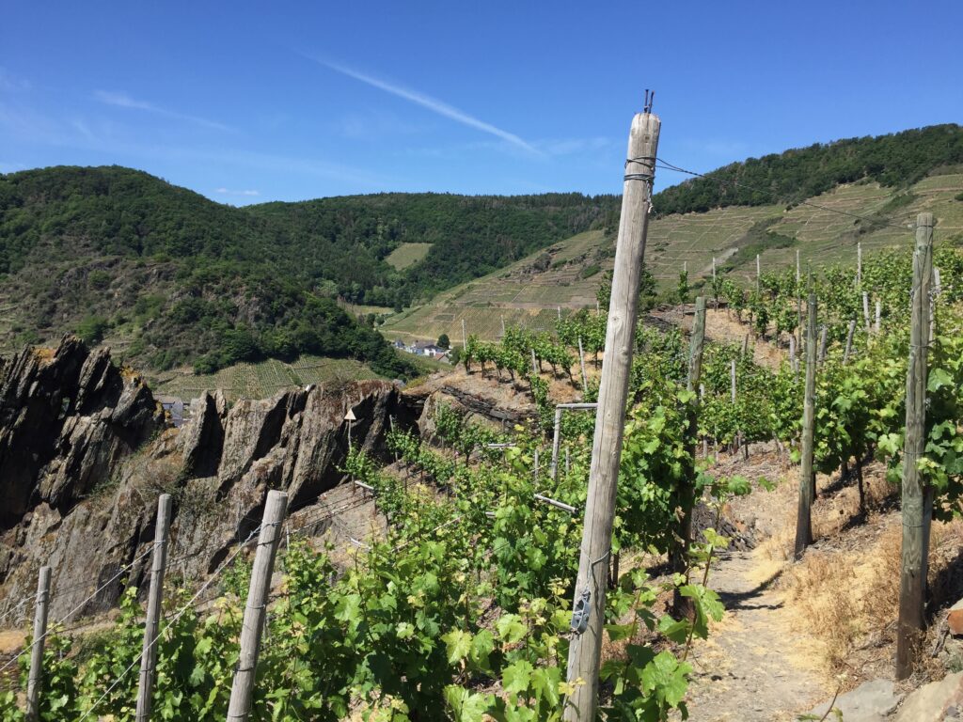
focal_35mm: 29
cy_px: 361
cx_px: 482
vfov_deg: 48.2
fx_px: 807
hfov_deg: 61.7
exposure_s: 1/1412
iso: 32
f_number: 2.2
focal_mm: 4.15
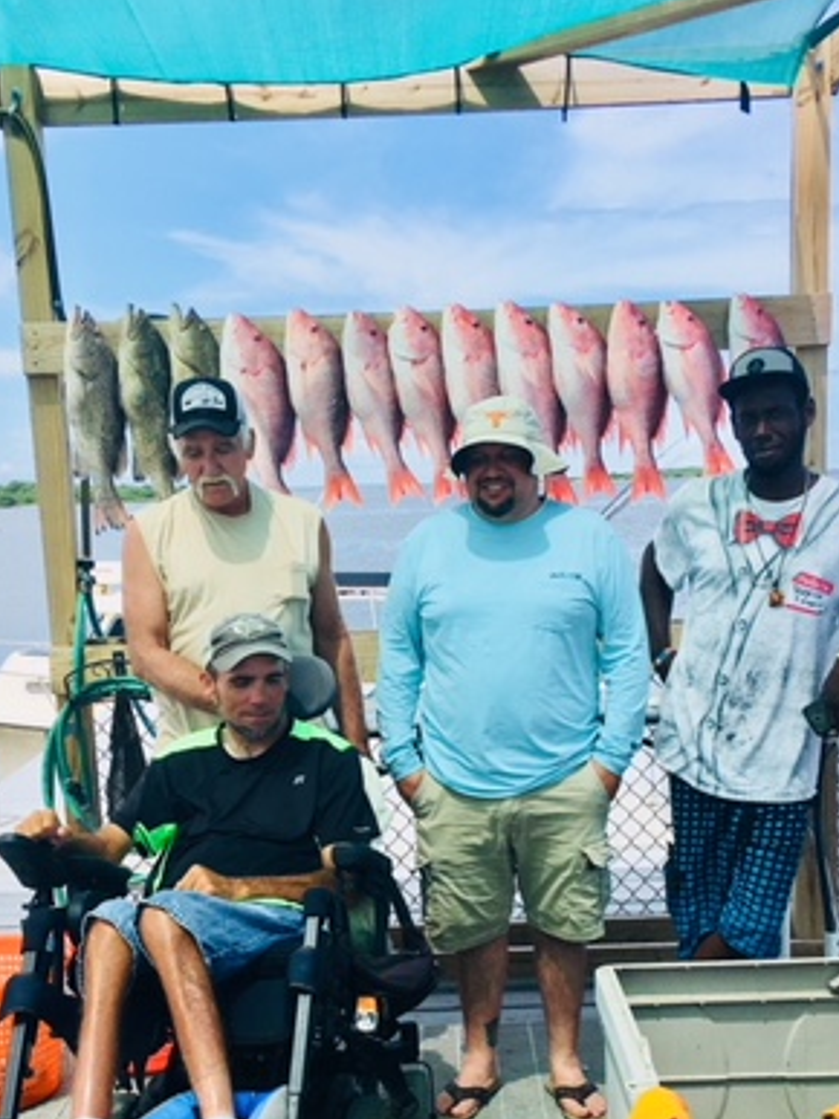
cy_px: 775
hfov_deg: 30.2
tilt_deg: -10.0
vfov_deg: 39.1
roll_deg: +2.2
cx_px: 422
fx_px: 1552
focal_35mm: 48
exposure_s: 1/1672
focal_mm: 4.15
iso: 25
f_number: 2.2
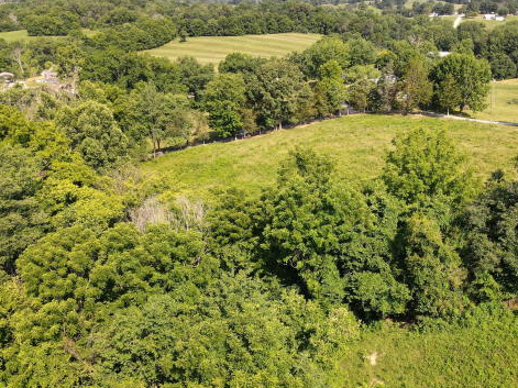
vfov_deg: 41.6
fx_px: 509
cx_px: 346
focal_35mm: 34
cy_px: 228
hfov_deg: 52.9
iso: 110
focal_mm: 4.5
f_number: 2.8
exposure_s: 1/25
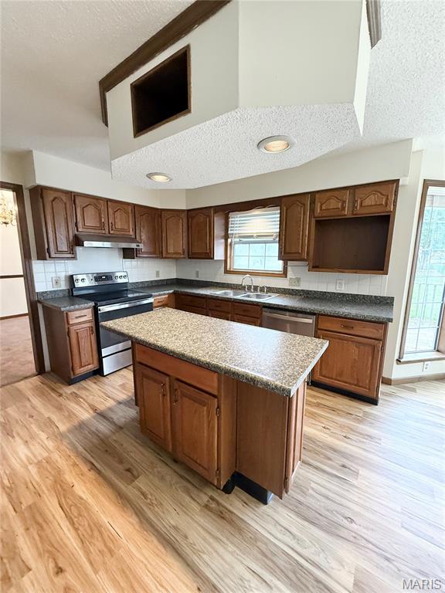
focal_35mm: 14
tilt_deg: -9.3
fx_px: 240
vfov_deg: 102.1
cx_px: 222
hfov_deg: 85.7
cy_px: 296
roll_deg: -1.4
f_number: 2.2
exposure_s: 1/60
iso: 400
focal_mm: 2.22
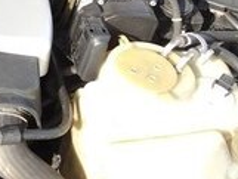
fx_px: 791
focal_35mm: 115
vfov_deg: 12.4
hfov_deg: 14.8
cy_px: -67
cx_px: -197
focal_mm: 3.7
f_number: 1.9
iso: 64
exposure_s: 1/262
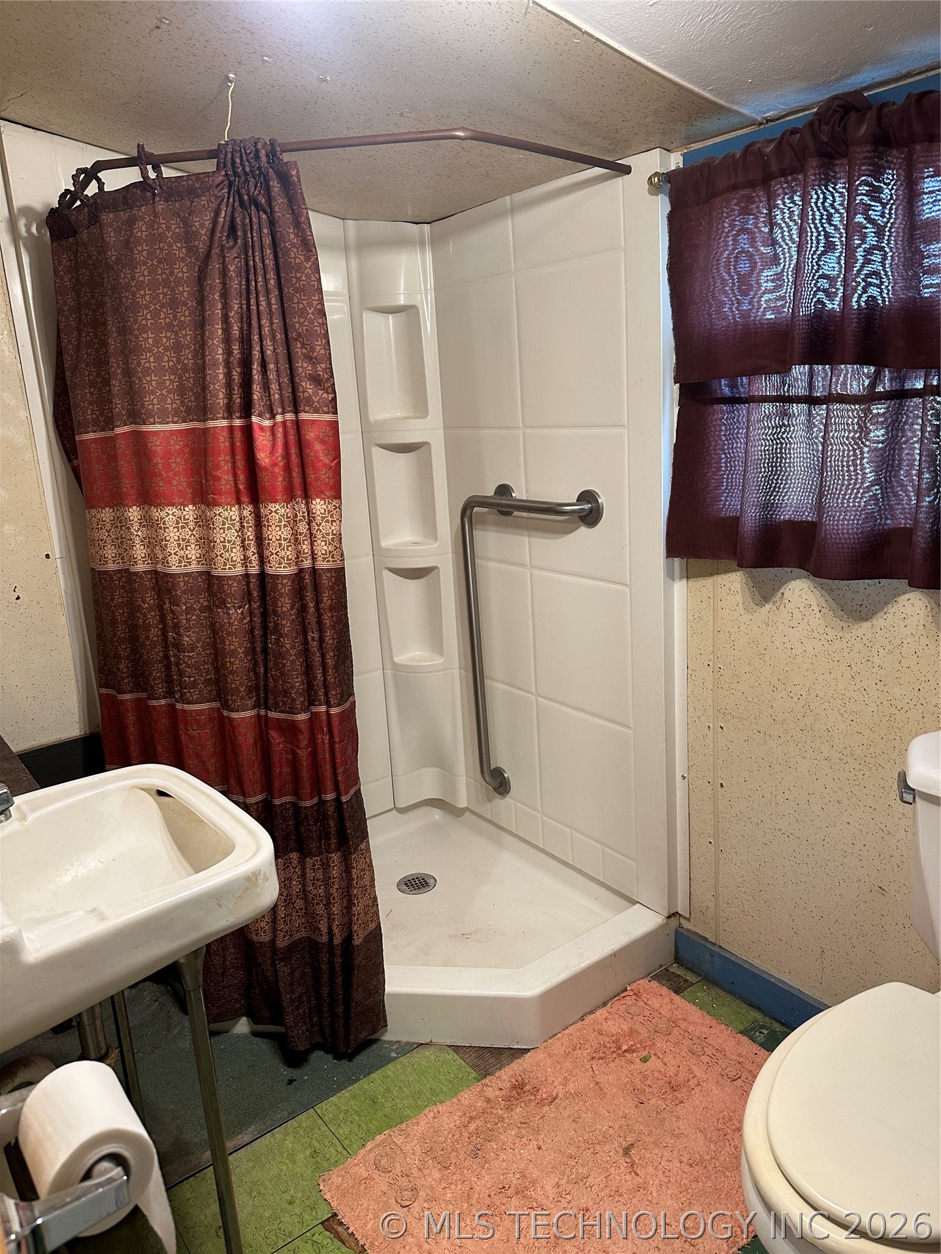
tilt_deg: -13.7
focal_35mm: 24
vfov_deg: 71.6
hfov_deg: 56.8
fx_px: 870
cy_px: 627
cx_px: 470
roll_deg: +3.0
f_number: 1.78
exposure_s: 1/60
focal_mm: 6.86
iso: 200
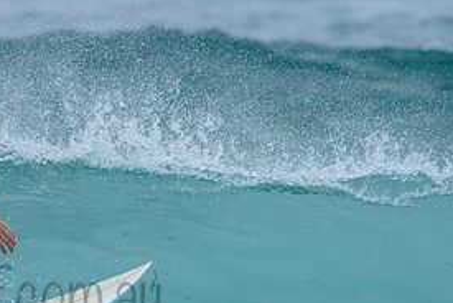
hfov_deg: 1.6
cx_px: -61
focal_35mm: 1323
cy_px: 275
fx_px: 16665
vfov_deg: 1.0
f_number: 5.6
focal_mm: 500
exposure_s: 1/2000
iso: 800
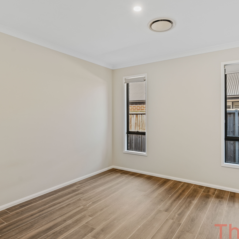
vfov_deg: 69.5
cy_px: 131
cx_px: 135
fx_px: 172
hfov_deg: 69.3
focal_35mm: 22
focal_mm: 14
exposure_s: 1/2.5
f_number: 7.1
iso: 100
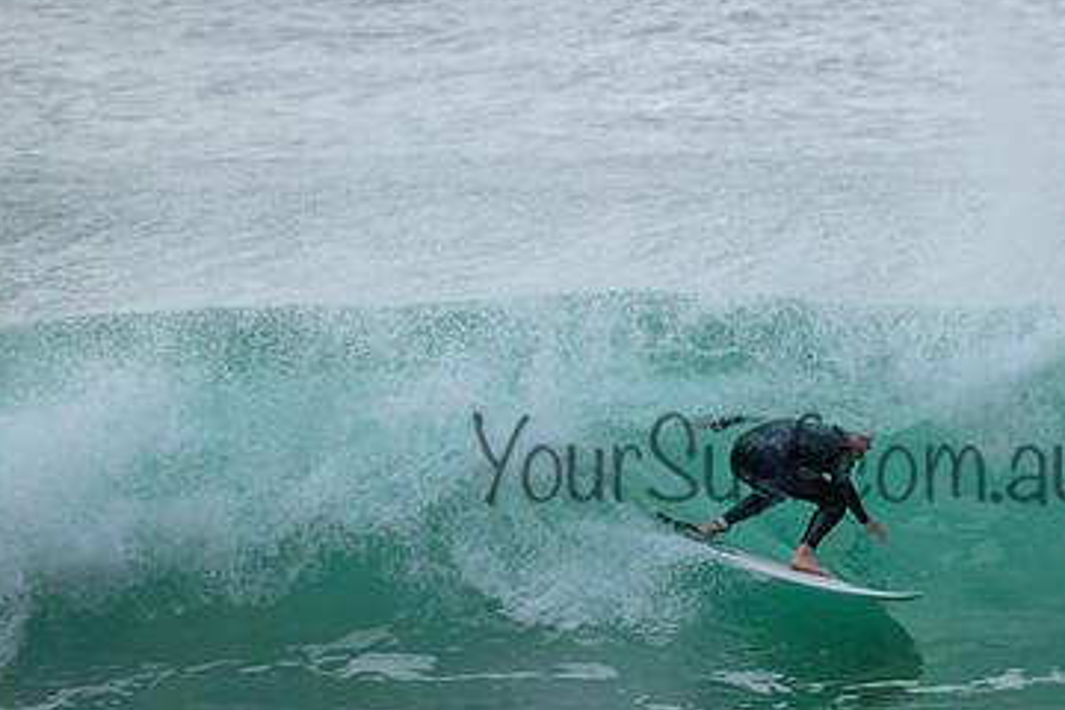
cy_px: 433
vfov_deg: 1.8
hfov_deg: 2.7
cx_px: 778
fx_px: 22393
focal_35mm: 757
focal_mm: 470
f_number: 10
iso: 4500
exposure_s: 1/2000
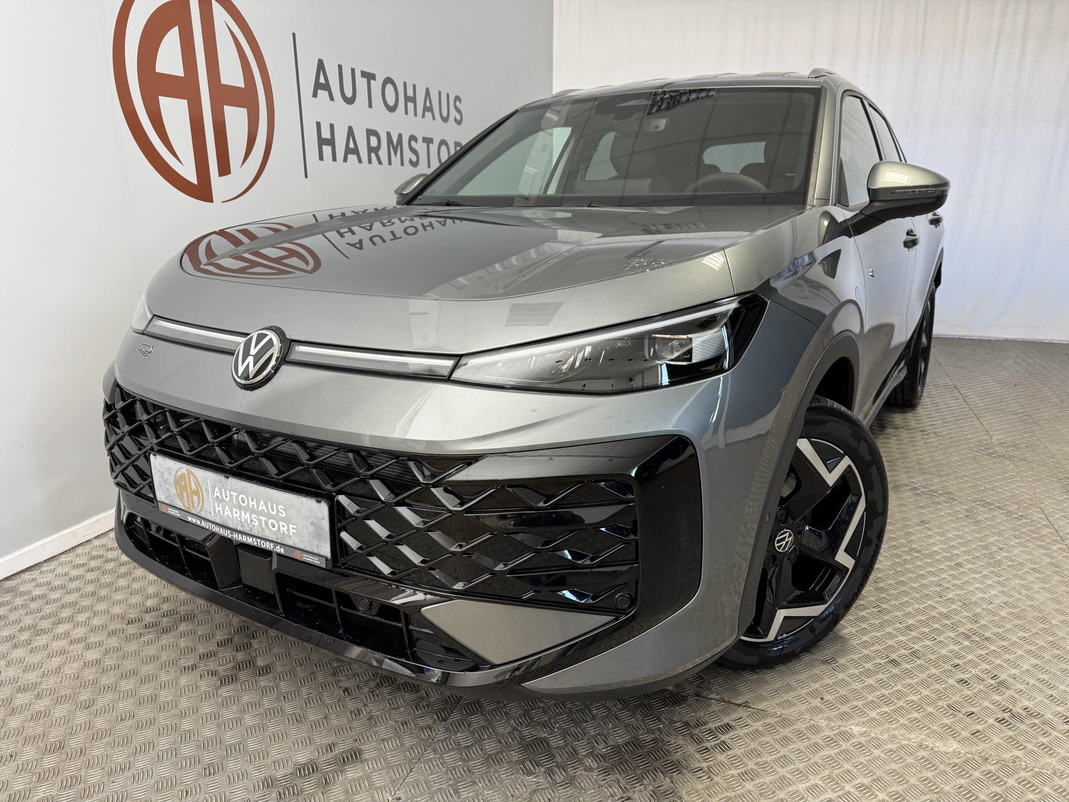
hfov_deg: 71.6
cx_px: 534
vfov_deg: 56.8
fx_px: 741
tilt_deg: -16.4
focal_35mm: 24
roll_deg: +0.6
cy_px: 401
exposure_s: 1/50
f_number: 1.78
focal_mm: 6.76
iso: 160
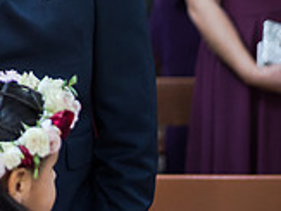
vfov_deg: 8.5
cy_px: -75
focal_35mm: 171
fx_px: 1387
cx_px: -116
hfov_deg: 11.2
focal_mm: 50
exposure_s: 1/160
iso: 1600
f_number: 1.8
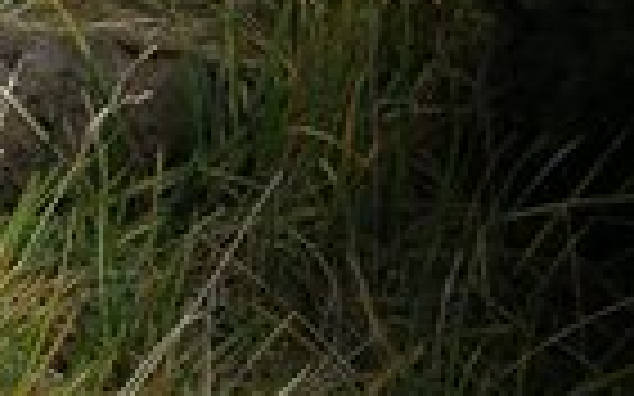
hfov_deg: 19.6
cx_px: -214
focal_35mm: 97
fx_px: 1675
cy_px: 144
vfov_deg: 13.5
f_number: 4.9
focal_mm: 5.7
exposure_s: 1/137
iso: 50
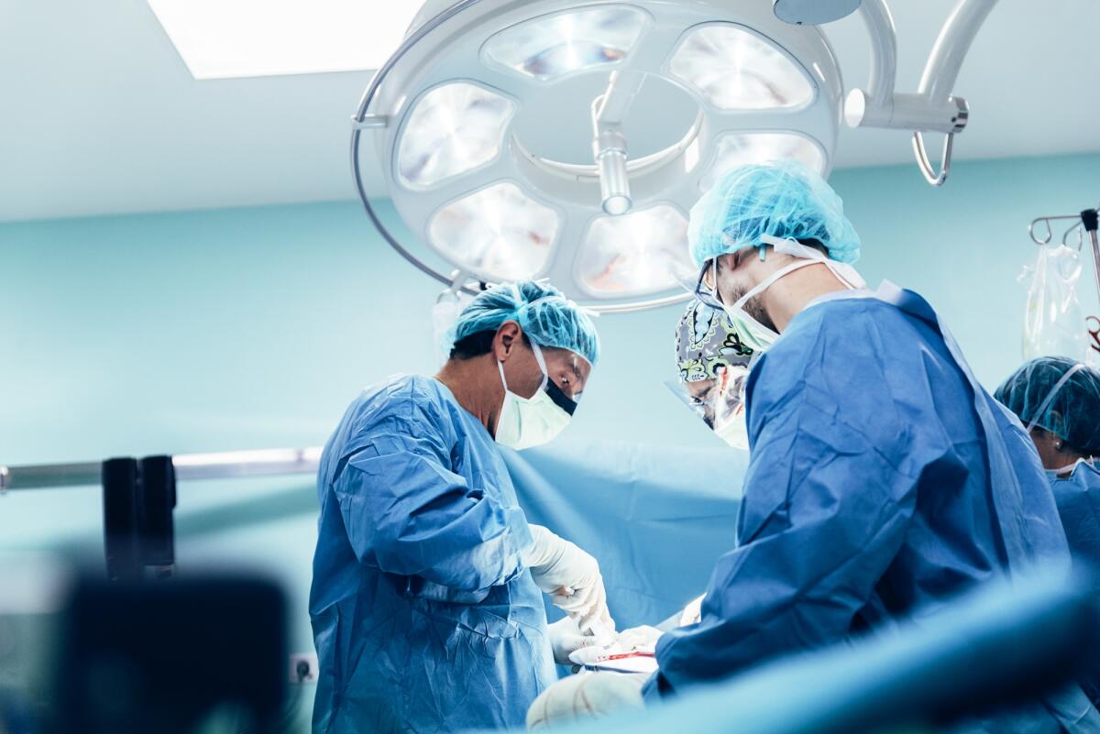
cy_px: 367
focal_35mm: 50
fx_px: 1528
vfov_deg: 27.0
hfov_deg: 39.6
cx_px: 550
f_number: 2.8
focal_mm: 50
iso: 500
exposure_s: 1/500
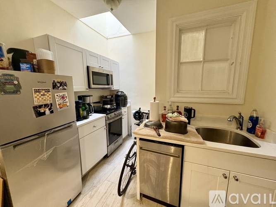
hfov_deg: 102.1
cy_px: 104
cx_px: 138
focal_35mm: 14
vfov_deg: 85.7
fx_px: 112
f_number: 2.2
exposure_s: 1/60
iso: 500
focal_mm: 2.22
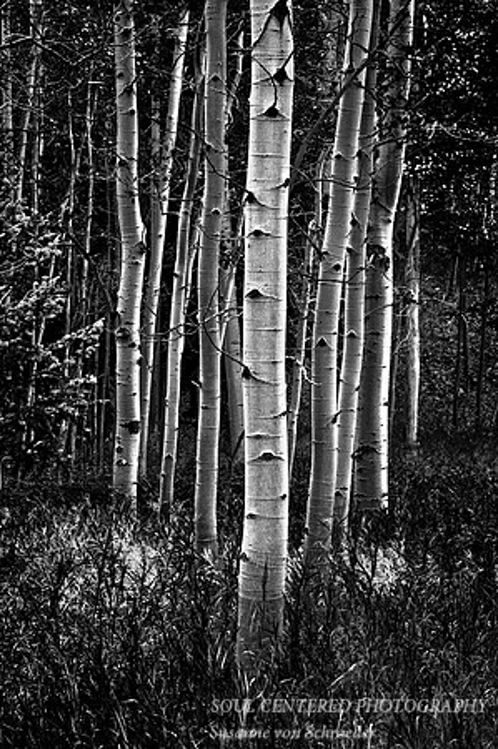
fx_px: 1872
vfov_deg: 22.6
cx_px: 249
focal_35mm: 90
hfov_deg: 15.2
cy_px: 374
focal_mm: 60
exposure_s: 1/20
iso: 200
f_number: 16
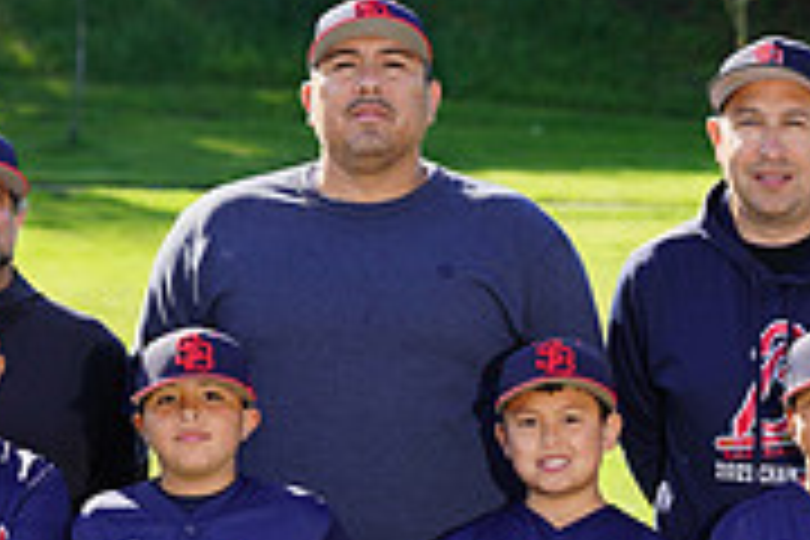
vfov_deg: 4.3
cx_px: 374
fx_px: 7244
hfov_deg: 6.4
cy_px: 727
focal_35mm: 322
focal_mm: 100
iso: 100
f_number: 5.6
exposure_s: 1/250
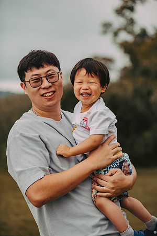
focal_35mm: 105
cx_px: 78
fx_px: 687
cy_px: 118
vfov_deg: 19.5
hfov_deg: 13.0
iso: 640
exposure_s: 1/1000
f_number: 2.8
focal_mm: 105
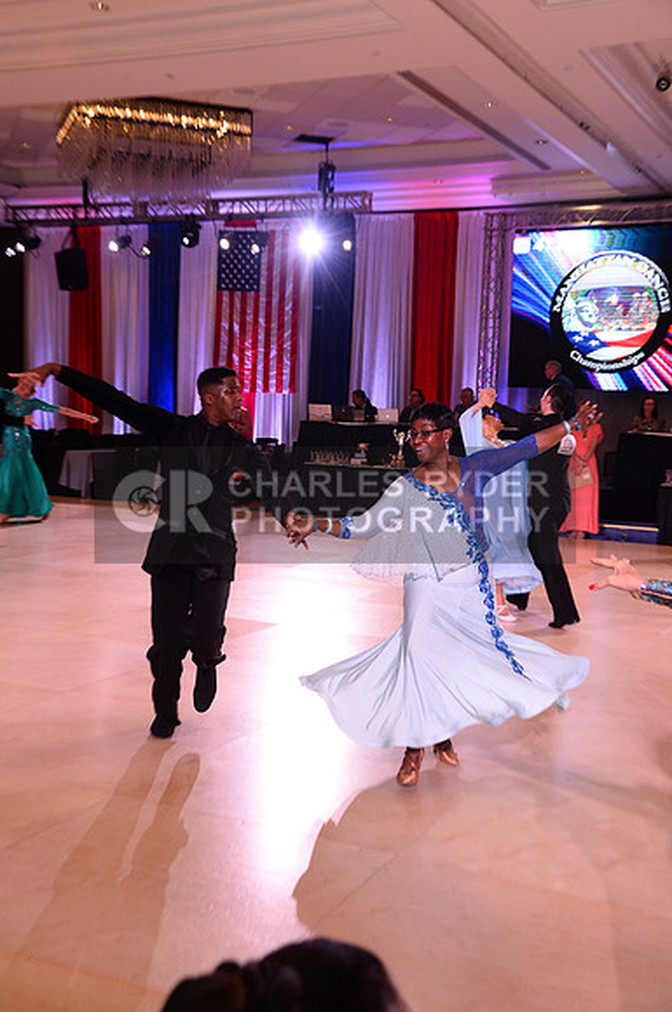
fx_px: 1404
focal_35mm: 50
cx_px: 336
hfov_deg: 26.9
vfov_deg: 39.6
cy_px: 506
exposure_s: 1/250
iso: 2500
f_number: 6.3
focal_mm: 50
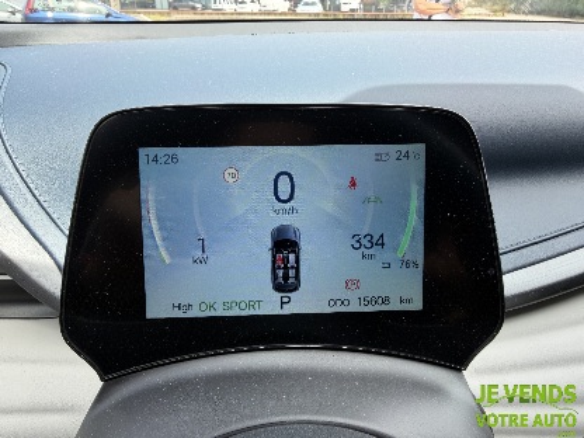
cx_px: 292
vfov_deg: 56.8
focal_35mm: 24
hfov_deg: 71.6
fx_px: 405
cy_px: 219
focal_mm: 2.22
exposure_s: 1/167
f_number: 2.2
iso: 40
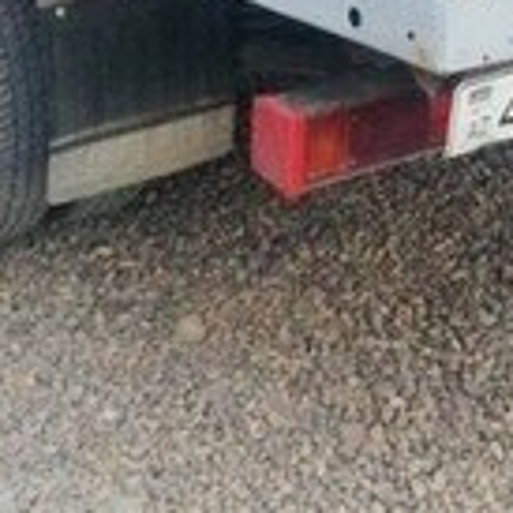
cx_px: 90
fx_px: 1559
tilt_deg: -11.5
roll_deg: +0.2
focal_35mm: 93
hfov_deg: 18.5
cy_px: -198
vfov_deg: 17.3
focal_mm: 4.15
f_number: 2.2
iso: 320
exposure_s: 1/33
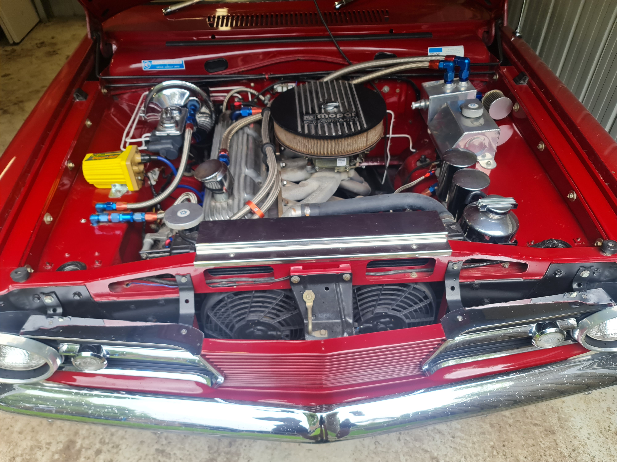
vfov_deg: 54.9
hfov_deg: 69.4
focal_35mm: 25
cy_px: 231
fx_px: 446
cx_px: 308
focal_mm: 7
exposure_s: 1/100
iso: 50
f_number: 1.8
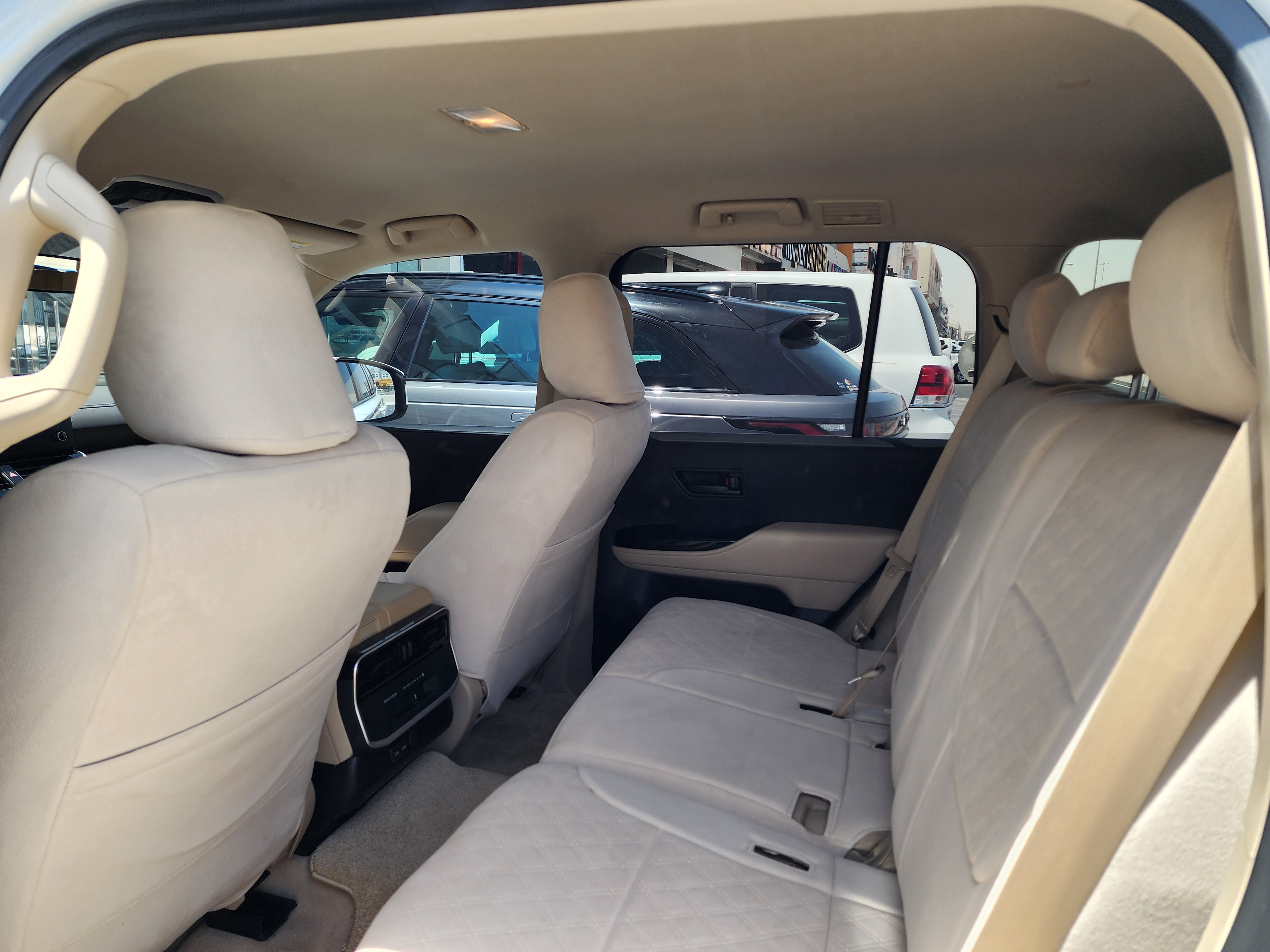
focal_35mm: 23
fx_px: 844
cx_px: 635
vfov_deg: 58.9
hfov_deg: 73.9
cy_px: 476
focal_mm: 6.4
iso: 20
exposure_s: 1/180
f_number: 1.8
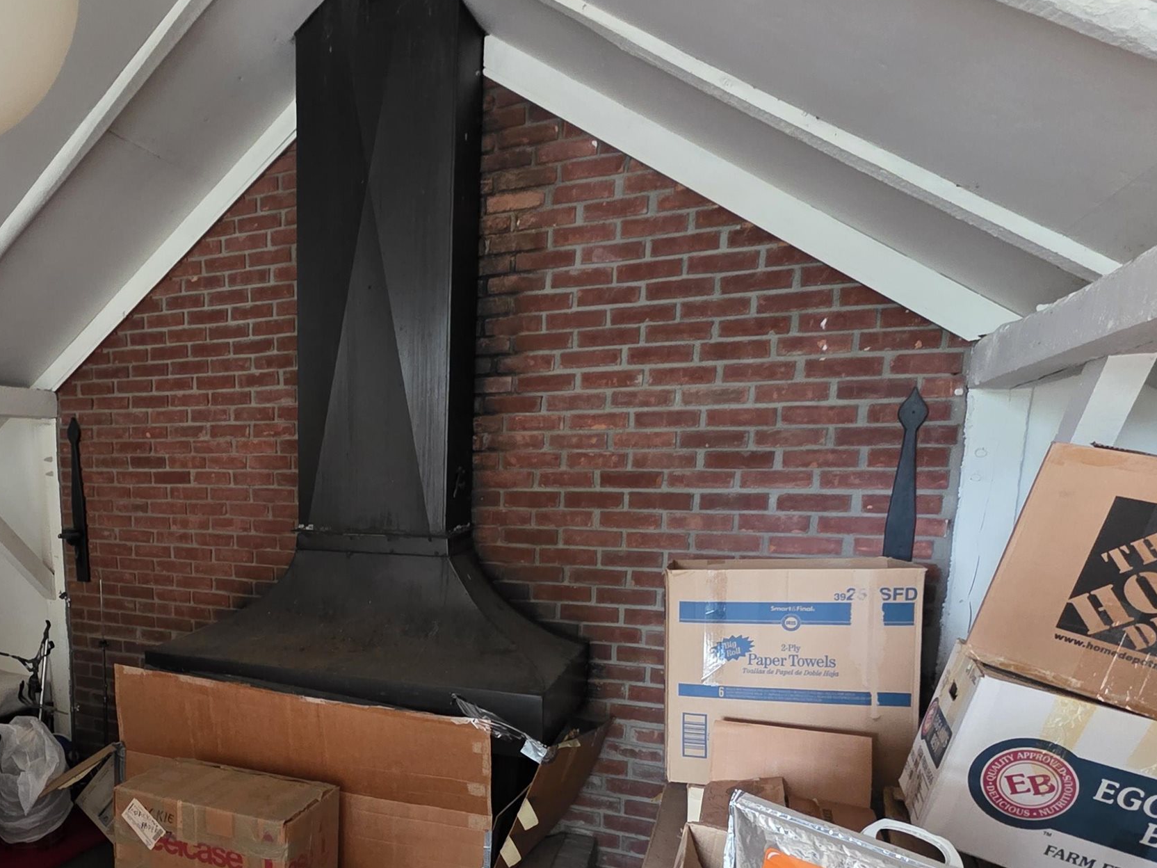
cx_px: 294
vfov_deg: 55.0
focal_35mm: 24
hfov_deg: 67.2
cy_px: 613
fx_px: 802
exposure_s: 1/60
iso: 640
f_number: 1.9
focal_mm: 2.2
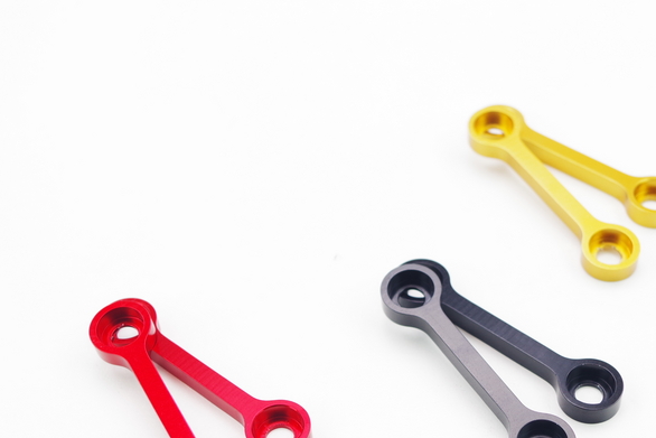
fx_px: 1075
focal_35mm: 59
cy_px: 302
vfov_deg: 22.9
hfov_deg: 33.8
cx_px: 405
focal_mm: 24.38
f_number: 4.5
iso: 100
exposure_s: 1/80
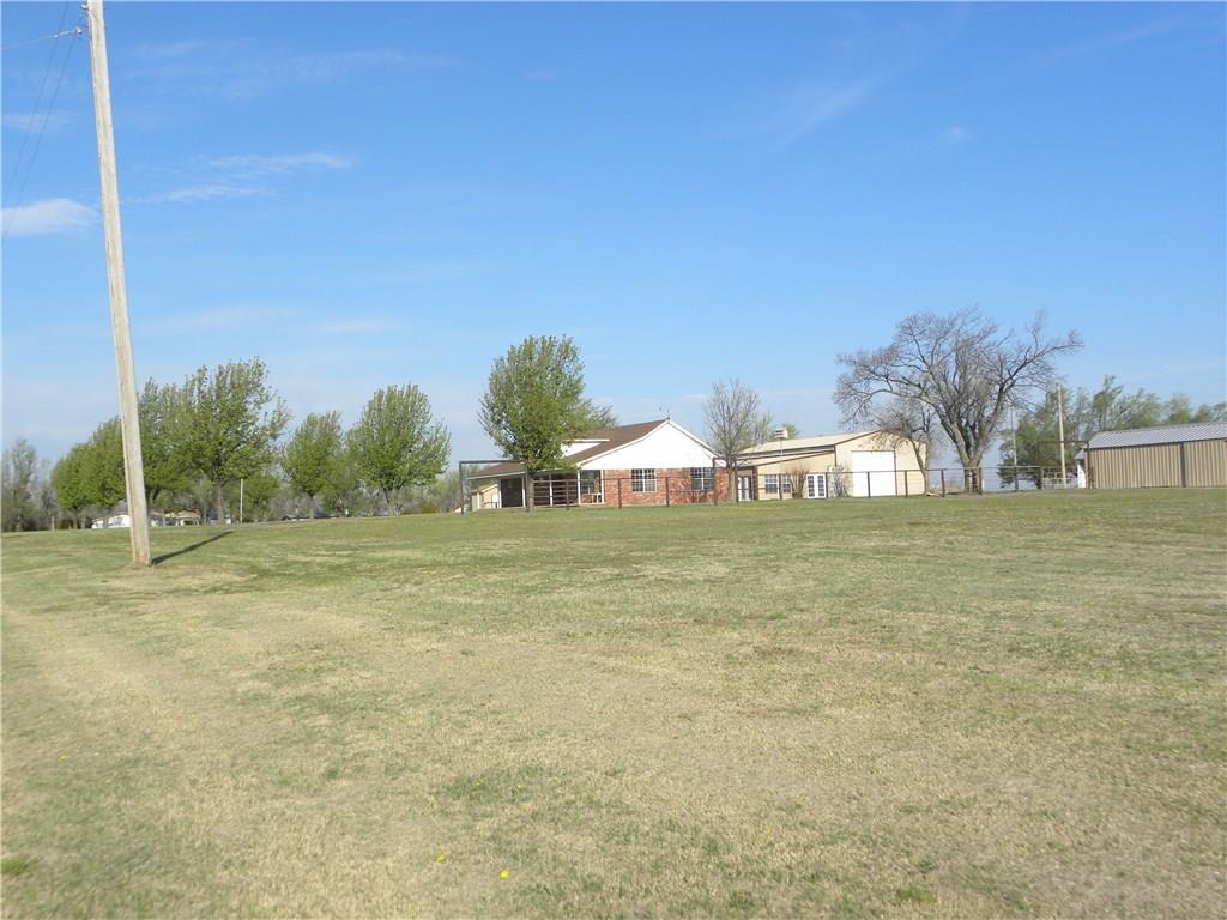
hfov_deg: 50.1
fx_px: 1312
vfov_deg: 38.7
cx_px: 614
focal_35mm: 37
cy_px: 460
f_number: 5.6
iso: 64
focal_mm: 6.6
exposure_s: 1/298
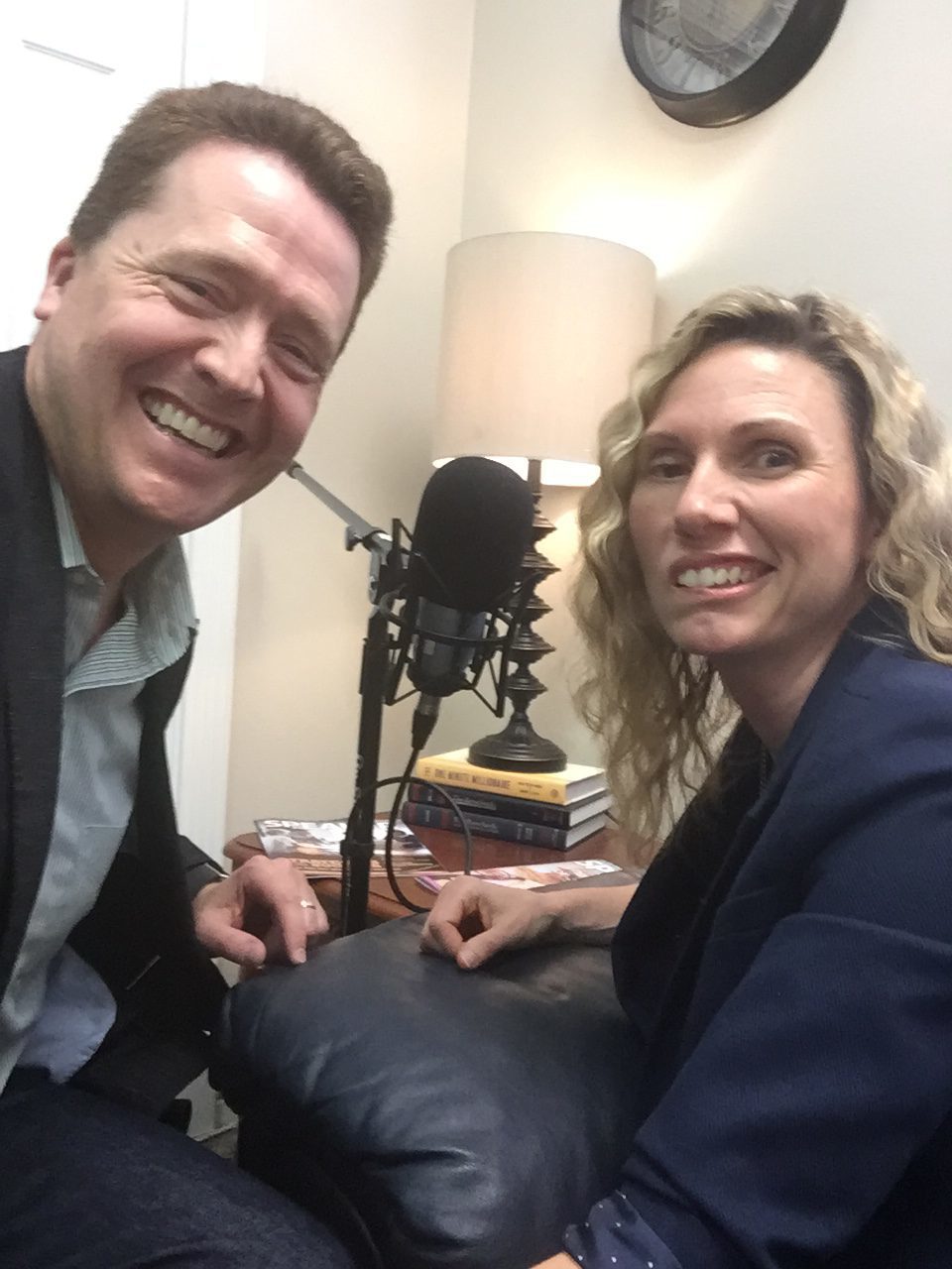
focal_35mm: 31
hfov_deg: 45.4
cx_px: 476
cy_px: 634
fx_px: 1137
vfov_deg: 58.4
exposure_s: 1/30
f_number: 2.2
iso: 200
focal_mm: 2.65
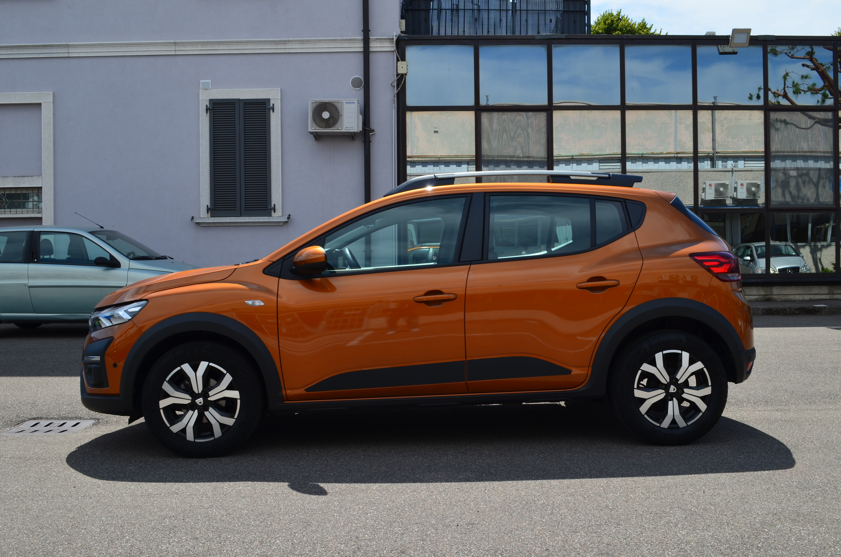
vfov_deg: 36.7
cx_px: 420
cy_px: 278
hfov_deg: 53.2
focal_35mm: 36
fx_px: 839
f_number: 11
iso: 125
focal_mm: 24
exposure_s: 1/125
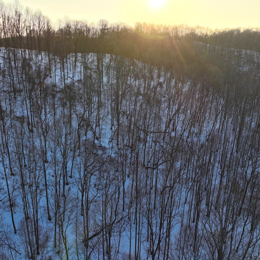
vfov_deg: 55.6
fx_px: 246
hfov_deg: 55.4
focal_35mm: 29
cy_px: 131
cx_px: 110
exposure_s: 1/50
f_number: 2.8
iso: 100
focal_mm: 12.29
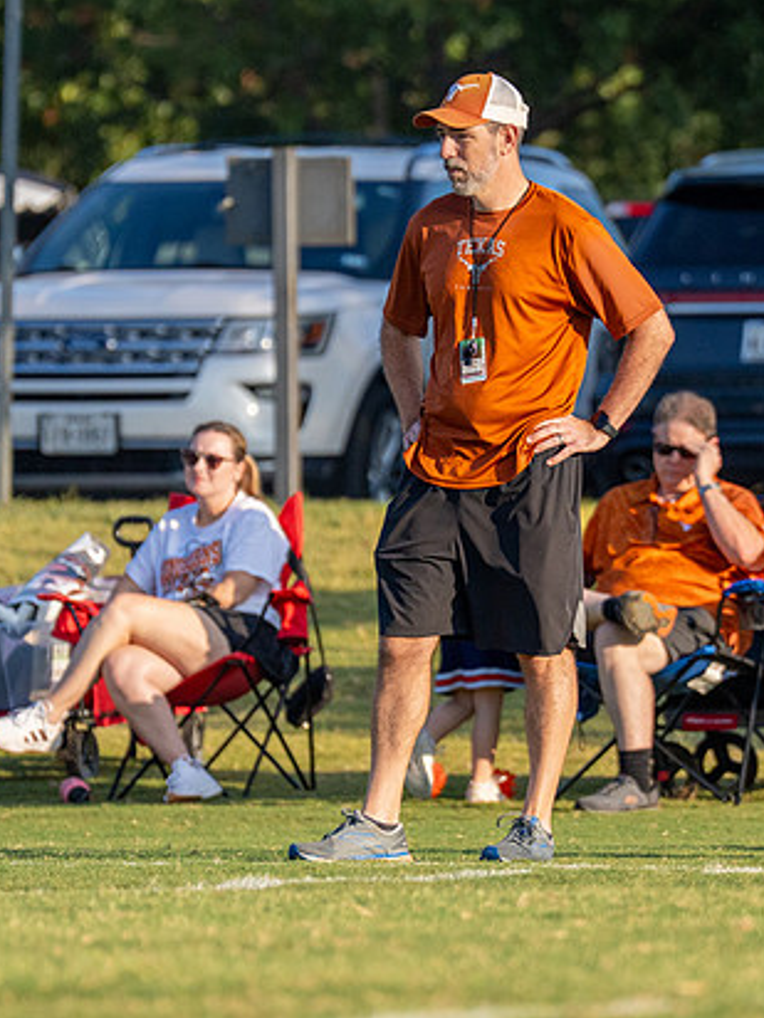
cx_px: 484
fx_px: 15979
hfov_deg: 2.7
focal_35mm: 543
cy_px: 497
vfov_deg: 3.7
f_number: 2.8
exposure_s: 1/5000
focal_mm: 200
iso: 320
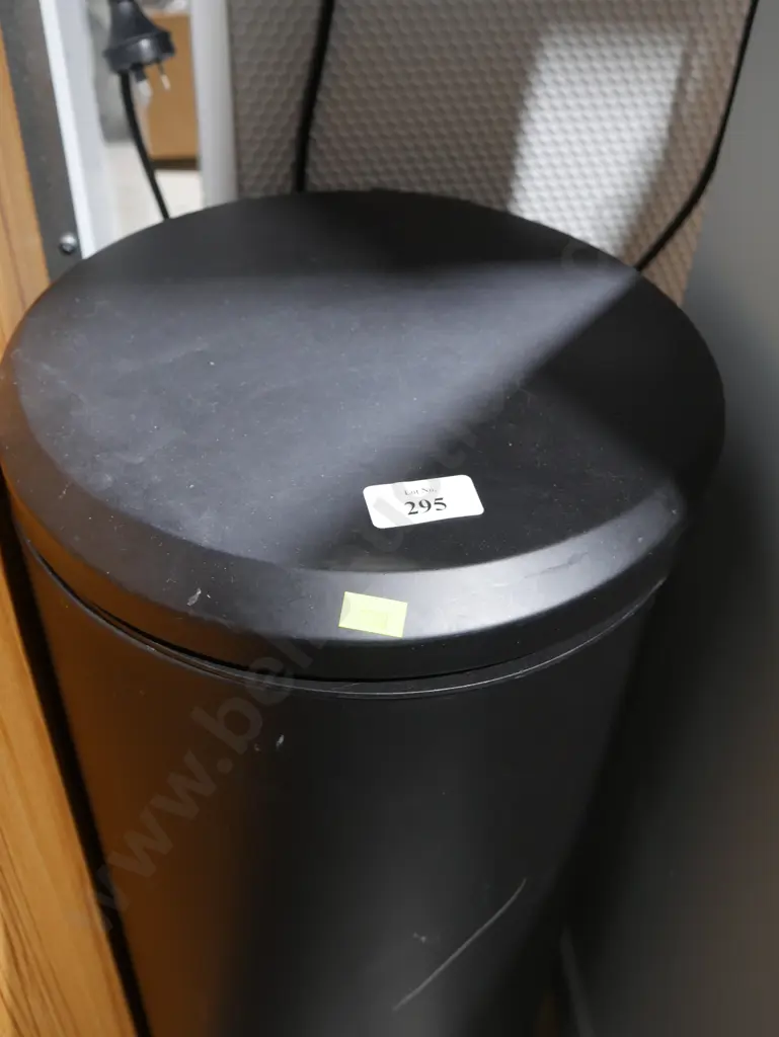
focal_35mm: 38
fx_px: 1139
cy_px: 518
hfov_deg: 37.8
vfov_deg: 49.0
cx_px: 390
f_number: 4.1
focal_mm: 19
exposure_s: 1/60
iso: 1000
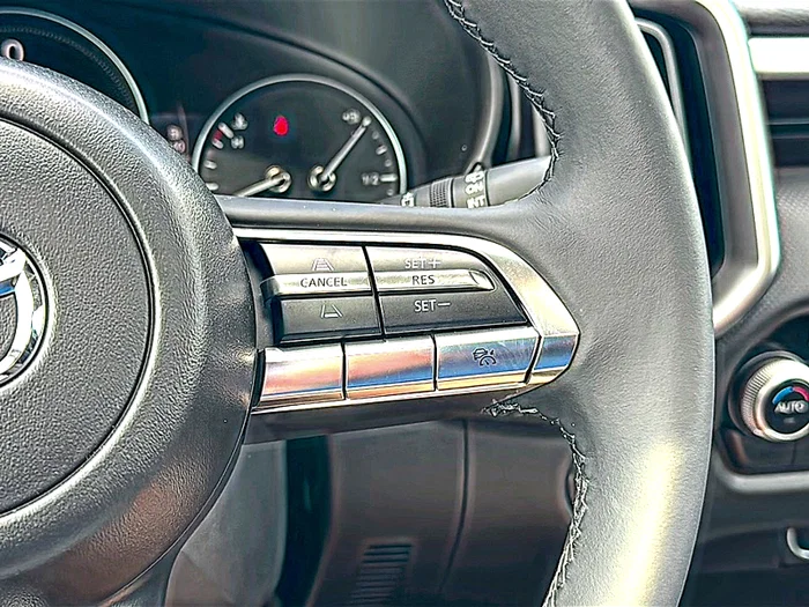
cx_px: 404
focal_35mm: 42
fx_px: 982
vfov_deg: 34.3
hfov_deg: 44.8
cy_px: 304
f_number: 1.78
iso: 80
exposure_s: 1/194
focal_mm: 6.86
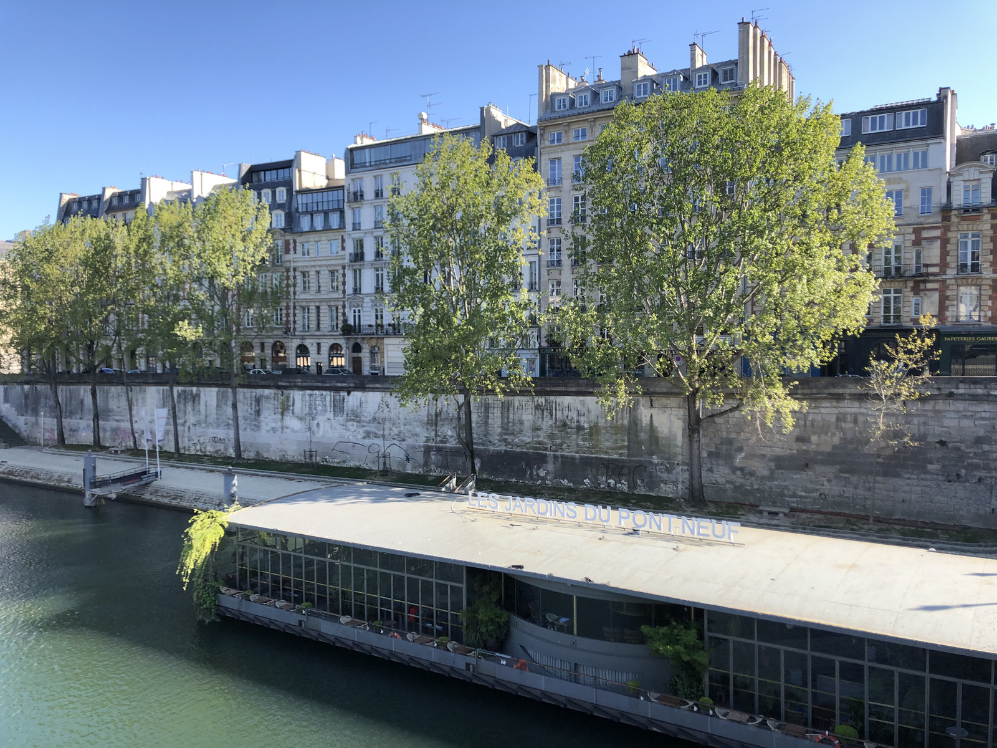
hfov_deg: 63.4
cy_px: 374
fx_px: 806
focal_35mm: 28
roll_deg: +1.1
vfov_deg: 49.7
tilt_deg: -3.0
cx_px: 498
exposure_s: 1/714
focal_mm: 4
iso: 20
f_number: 1.8
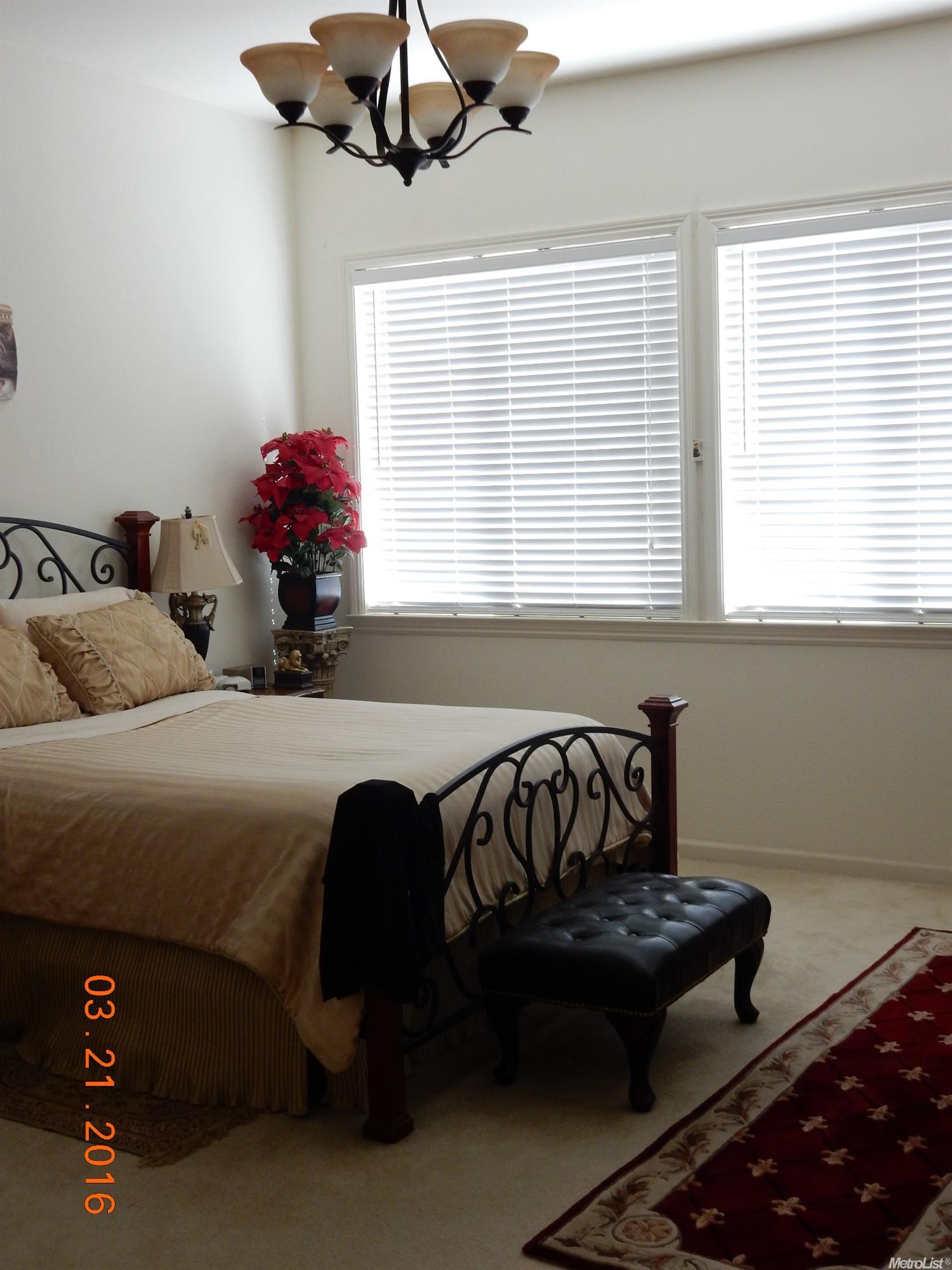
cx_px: 476
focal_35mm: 43
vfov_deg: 43.9
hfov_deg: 33.6
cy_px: 635
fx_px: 1577
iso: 220
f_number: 4.2
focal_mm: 7.6
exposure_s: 1/30
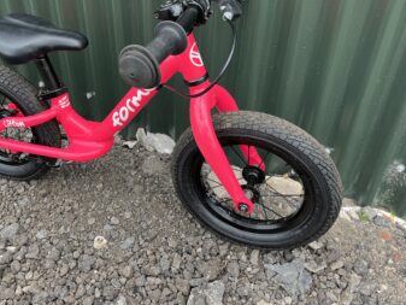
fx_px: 434
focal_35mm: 37
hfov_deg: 49.6
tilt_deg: -37.6
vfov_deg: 38.2
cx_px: 152
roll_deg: +3.0
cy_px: 100
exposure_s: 1/399
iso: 50
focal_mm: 5.1
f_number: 1.6
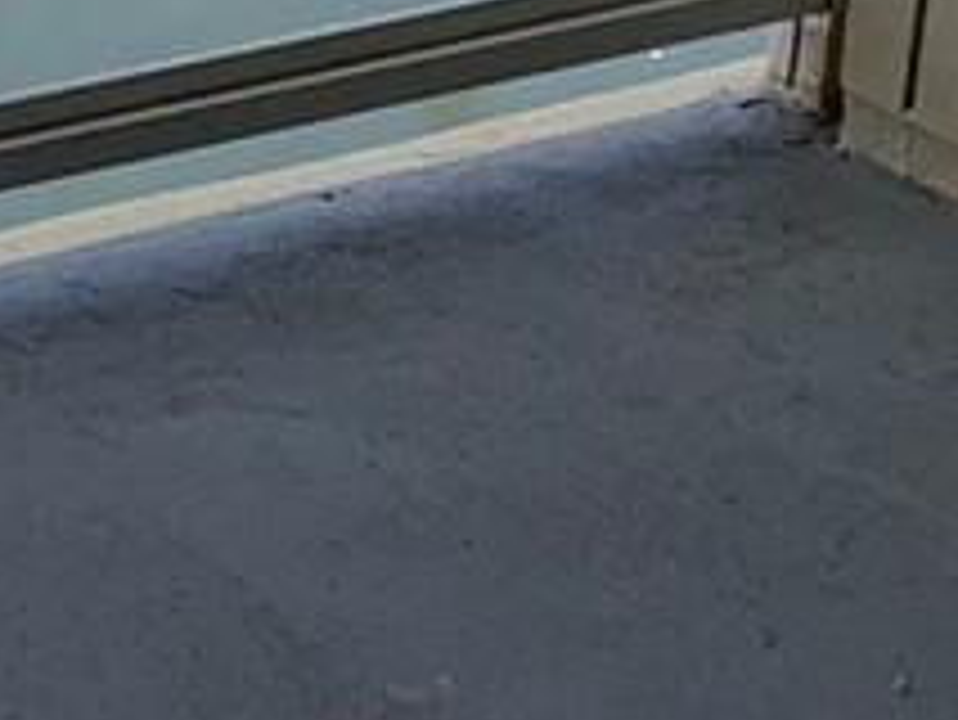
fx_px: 5400
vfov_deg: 7.6
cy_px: 0
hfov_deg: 9.7
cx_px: -693
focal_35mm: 195
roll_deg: -0.8
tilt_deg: -22.9
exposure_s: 1/1916
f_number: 1.8
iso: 25
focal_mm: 4.25
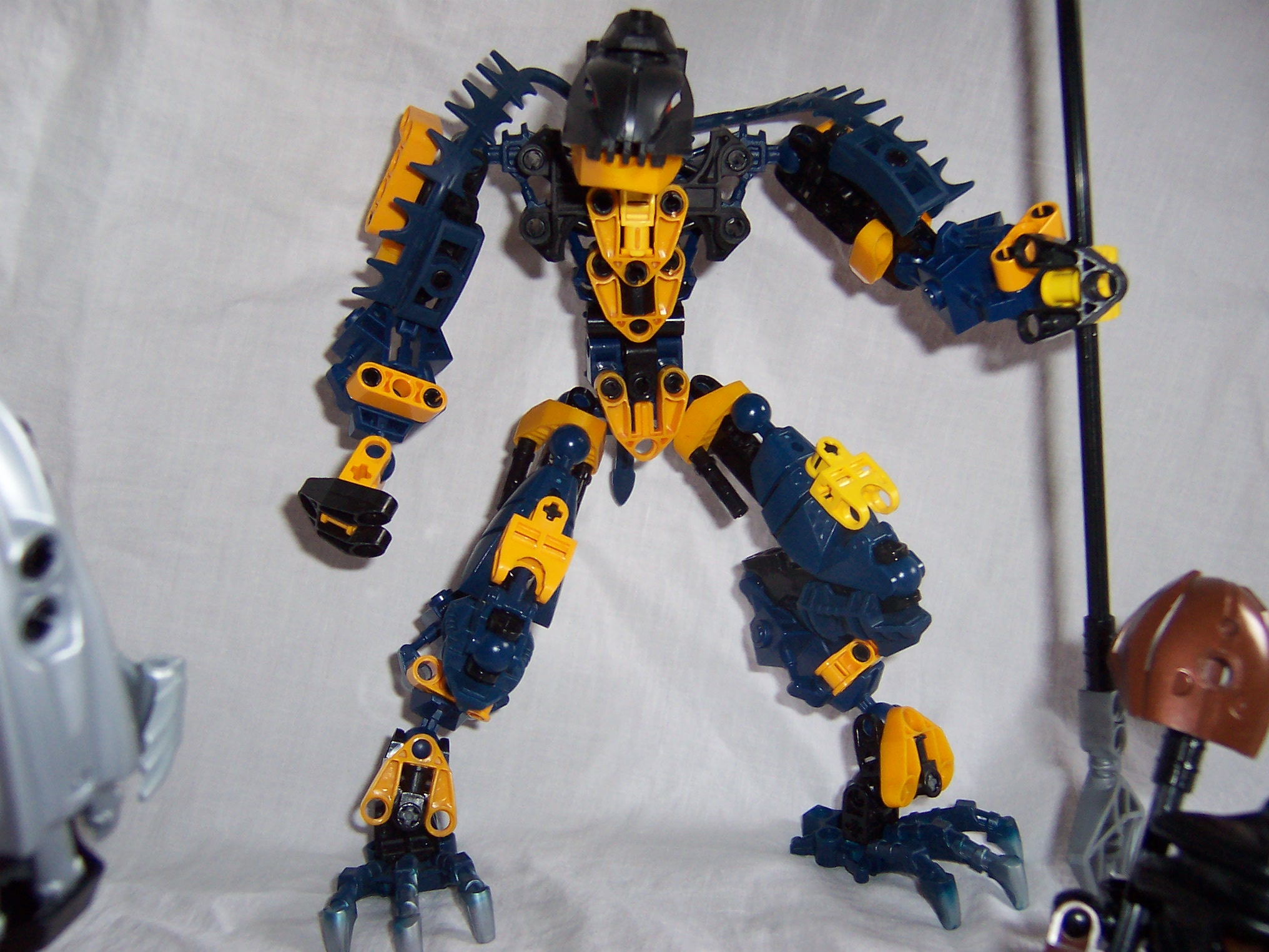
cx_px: 634
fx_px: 1320
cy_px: 476
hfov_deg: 51.4
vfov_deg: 39.7
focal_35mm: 36
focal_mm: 5.6
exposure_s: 1/60
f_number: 2.8
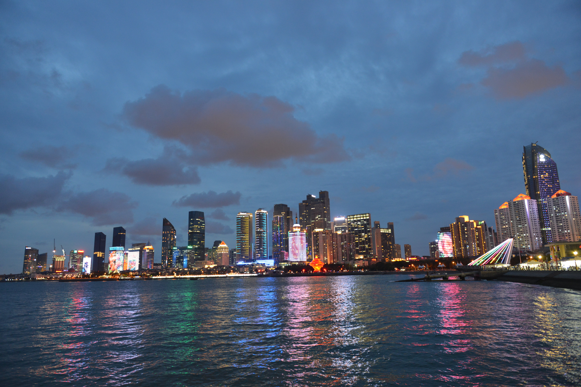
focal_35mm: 24
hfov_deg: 73.7
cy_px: 194
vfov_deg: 53.1
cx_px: 290
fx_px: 387
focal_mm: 24
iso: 1600
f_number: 3.2
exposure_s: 1/10
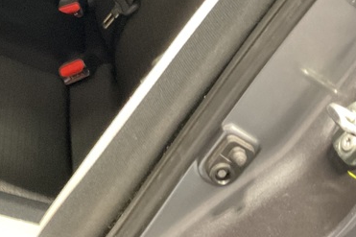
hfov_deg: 24.5
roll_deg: -0.2
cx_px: -21
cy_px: -62
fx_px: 771
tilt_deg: -20.3
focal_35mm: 78
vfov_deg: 16.6
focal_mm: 3
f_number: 1.8
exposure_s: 1/24
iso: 500
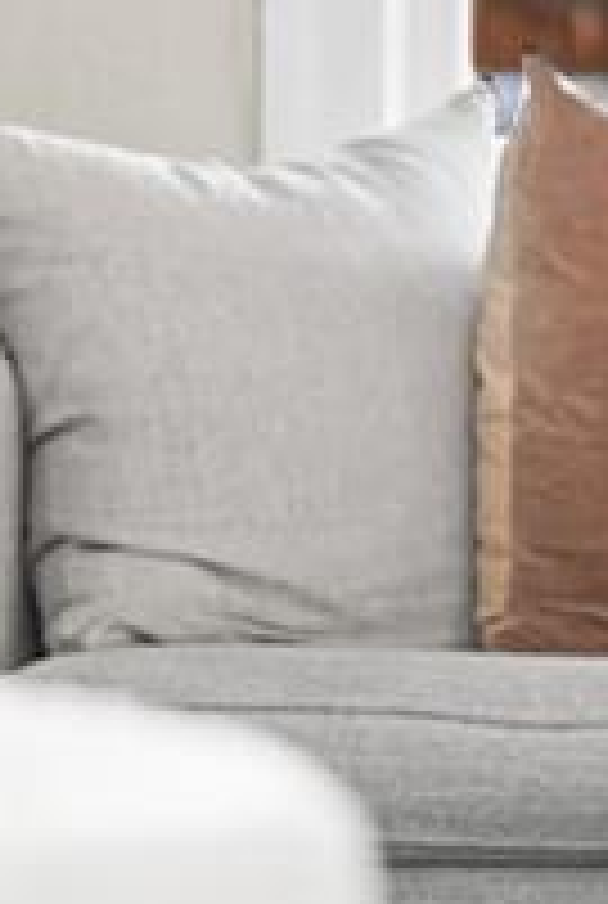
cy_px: 108
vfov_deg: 6.9
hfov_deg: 4.6
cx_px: 1230
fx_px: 7510
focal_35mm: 298
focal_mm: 50
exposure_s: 1/3200
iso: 200
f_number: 1.8
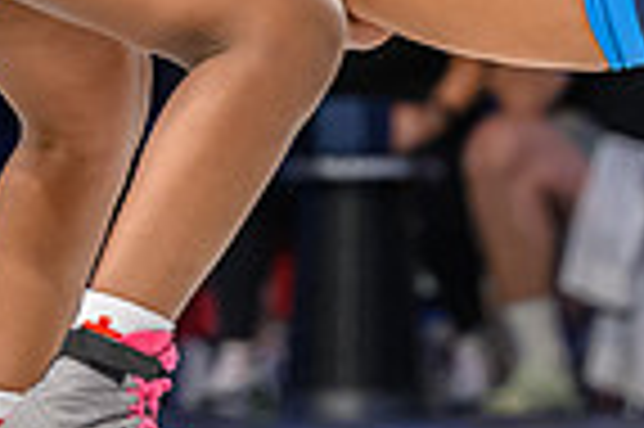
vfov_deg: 2.6
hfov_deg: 3.9
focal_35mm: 529
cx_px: 558
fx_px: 9452
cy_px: -185
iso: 3600
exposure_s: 1/800
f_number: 2.8
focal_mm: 120
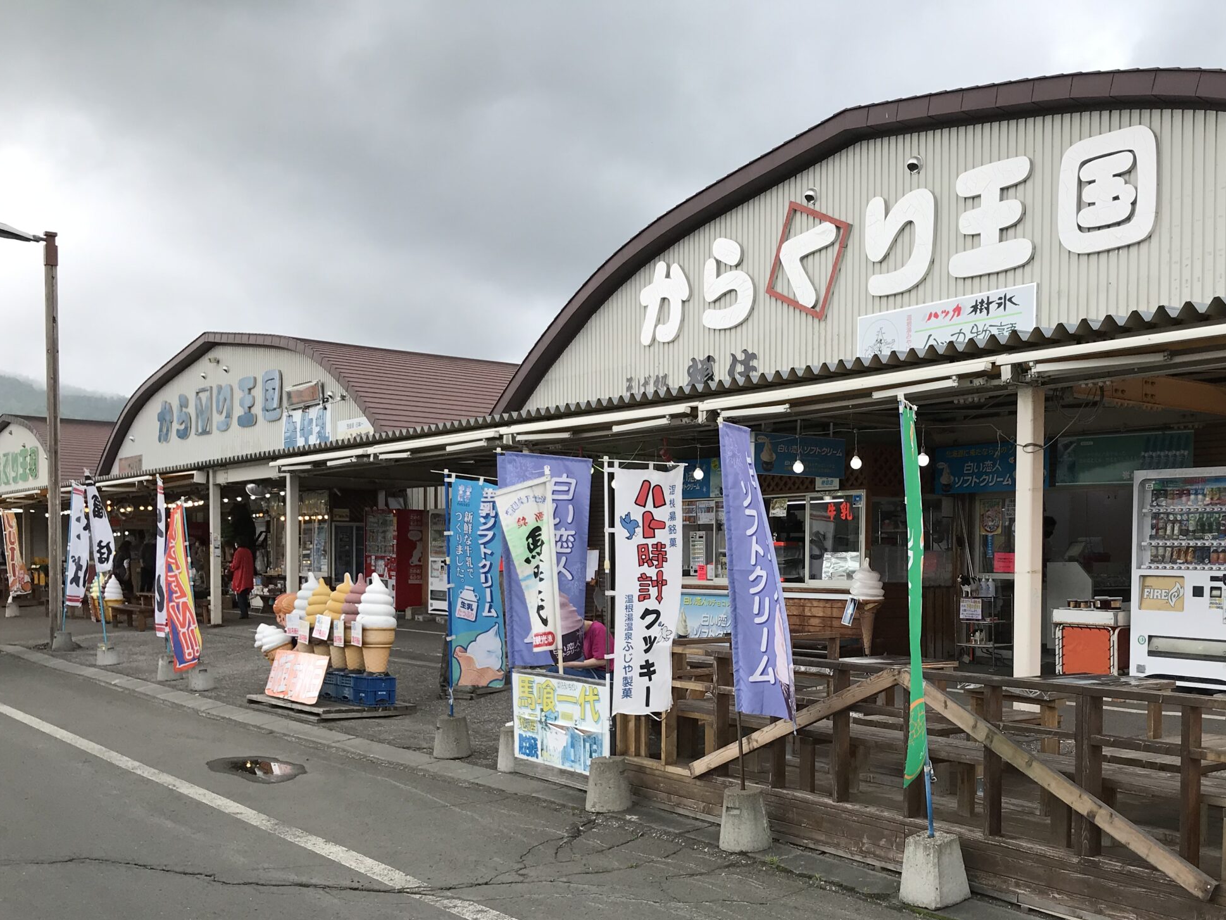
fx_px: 1311
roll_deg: -0.2
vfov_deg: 38.3
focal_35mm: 37
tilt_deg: -0.5
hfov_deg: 49.4
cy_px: 607
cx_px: 804
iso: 20
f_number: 1.8
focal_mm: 3.99
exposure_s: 1/665
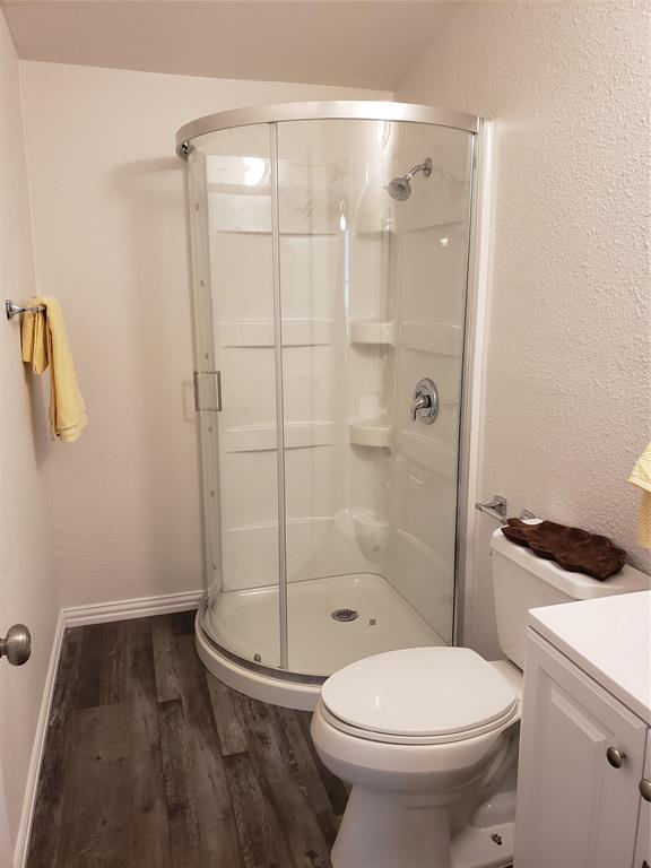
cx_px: 326
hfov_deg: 53.1
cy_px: 434
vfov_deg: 67.3
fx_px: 652
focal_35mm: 26
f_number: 2.4
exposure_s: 1/60
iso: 320
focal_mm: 4.3
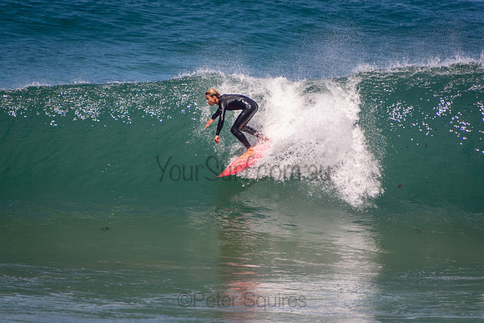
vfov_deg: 2.3
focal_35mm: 600
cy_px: 162
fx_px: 8068
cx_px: 242
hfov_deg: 3.4
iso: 220
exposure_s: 1/1250
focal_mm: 400
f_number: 5.6
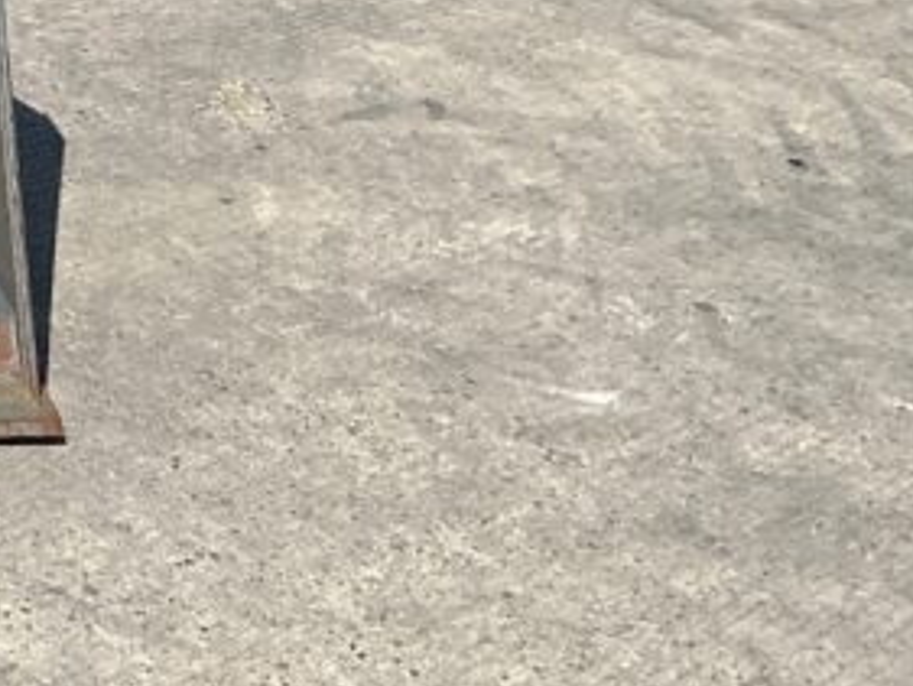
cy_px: -390
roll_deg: -3.0
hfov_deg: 17.5
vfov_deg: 13.5
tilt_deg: -13.5
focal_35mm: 102
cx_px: -406
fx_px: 2691
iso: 25
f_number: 1.8
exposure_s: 1/2141
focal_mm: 3
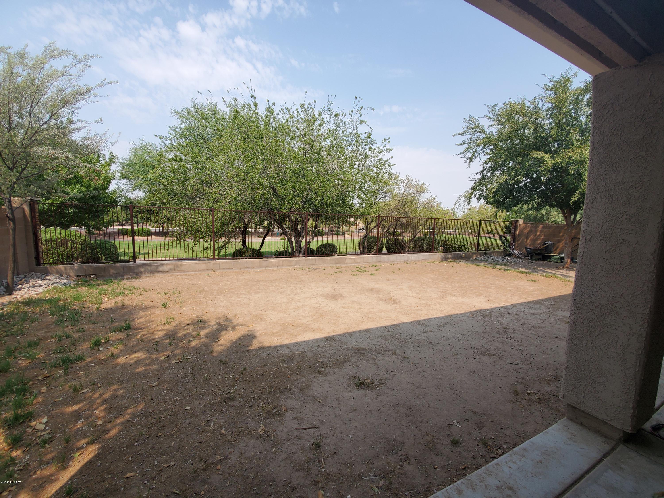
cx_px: 332
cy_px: 249
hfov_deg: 106.2
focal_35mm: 13
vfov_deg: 89.9
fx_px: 249
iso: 50
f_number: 2.2
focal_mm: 1.8
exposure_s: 1/754
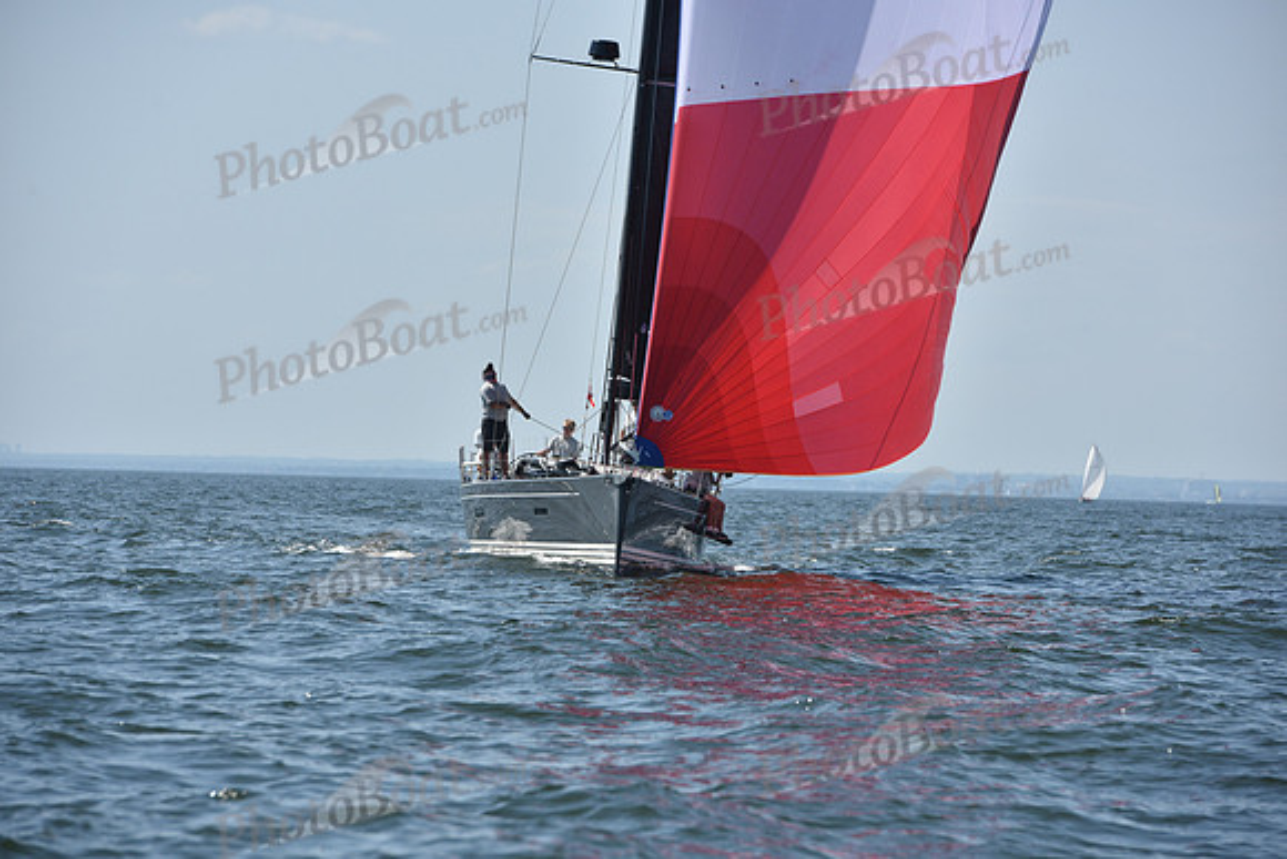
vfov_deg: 6.9
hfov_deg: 10.3
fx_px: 7151
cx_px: 644
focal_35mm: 200
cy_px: 430
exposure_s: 1/1250
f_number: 8
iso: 250
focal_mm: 200
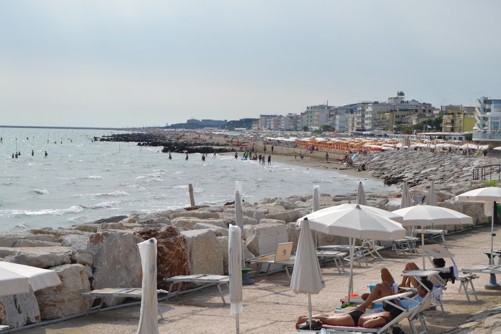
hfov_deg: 24.6
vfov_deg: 16.6
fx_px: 1148
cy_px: 167
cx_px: 250
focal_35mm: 82
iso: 100
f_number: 9
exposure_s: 1/320
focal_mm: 55
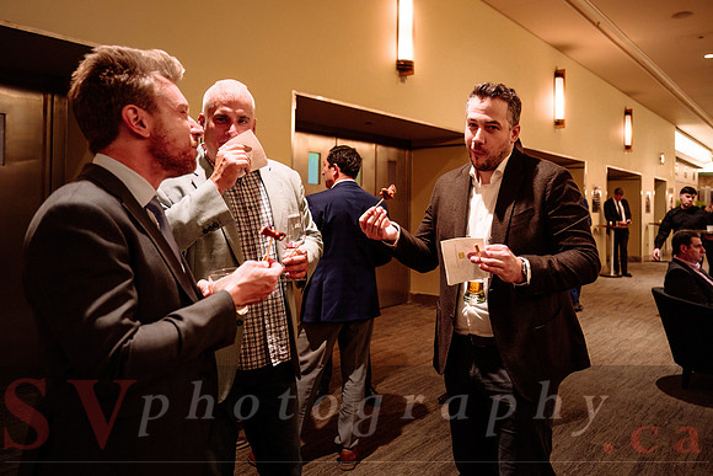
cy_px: 202
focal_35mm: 28
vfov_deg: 46.8
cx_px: 411
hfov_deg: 65.8
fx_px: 548
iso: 1600
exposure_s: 1/50
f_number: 2.8
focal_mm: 24
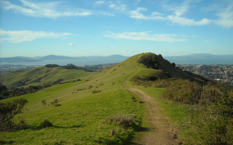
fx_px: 241
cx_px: 119
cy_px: 70
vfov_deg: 33.6
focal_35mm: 38
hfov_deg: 51.5
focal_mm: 5.7
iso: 64
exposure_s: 1/284
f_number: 5.6
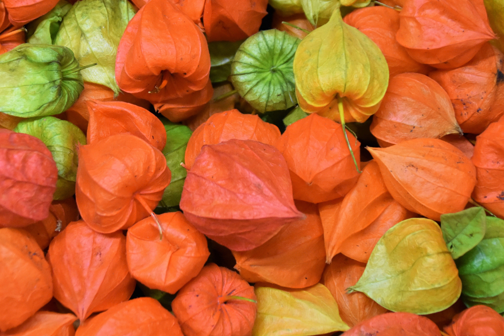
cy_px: 121
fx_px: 1414
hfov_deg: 20.2
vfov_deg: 13.5
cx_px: 191
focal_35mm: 101
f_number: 4.8
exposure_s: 1/60
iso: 2200
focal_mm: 46
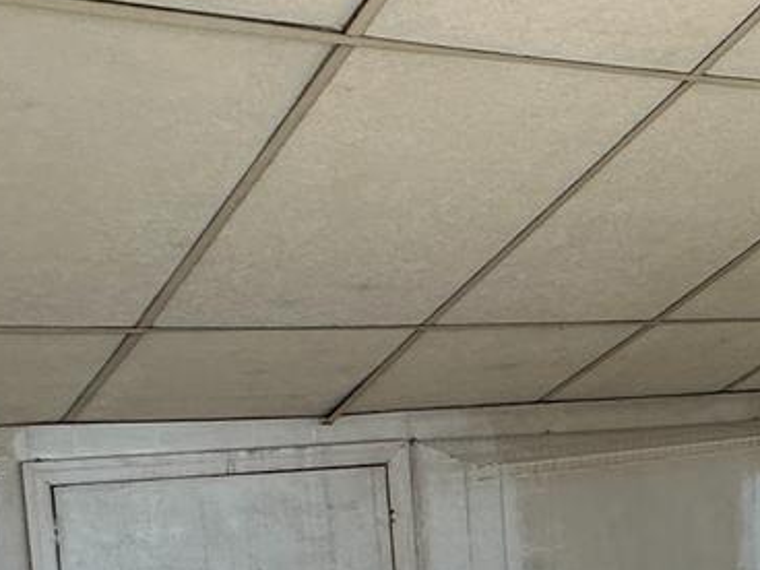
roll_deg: +0.2
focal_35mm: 78
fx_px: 1713
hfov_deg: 22.3
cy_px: 595
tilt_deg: -9.0
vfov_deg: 18.3
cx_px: 995
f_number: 2.2
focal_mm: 2.22
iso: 125
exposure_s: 1/99
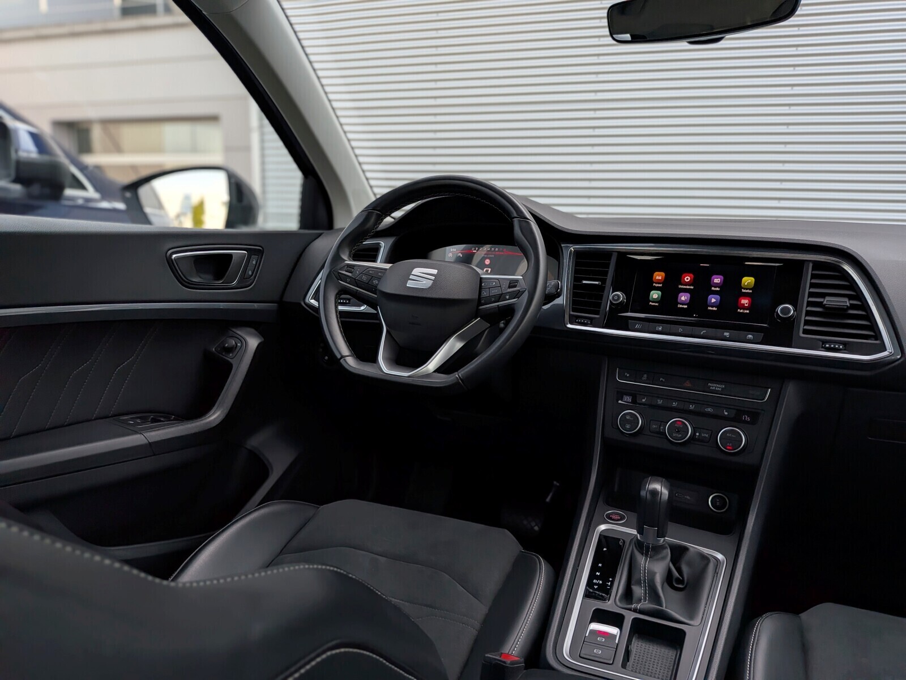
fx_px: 628
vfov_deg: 56.8
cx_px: 453
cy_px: 340
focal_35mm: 24
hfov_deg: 71.6
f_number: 1.7
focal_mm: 4.53
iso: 30
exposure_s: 1/375
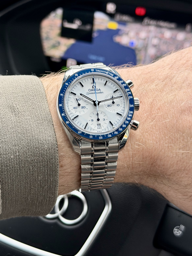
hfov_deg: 30.3
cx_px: 96
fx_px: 355
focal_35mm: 48
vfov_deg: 39.7
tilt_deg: -27.6
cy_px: 128
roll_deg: -1.9
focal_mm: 6.76
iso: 100
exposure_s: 1/81
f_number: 1.78
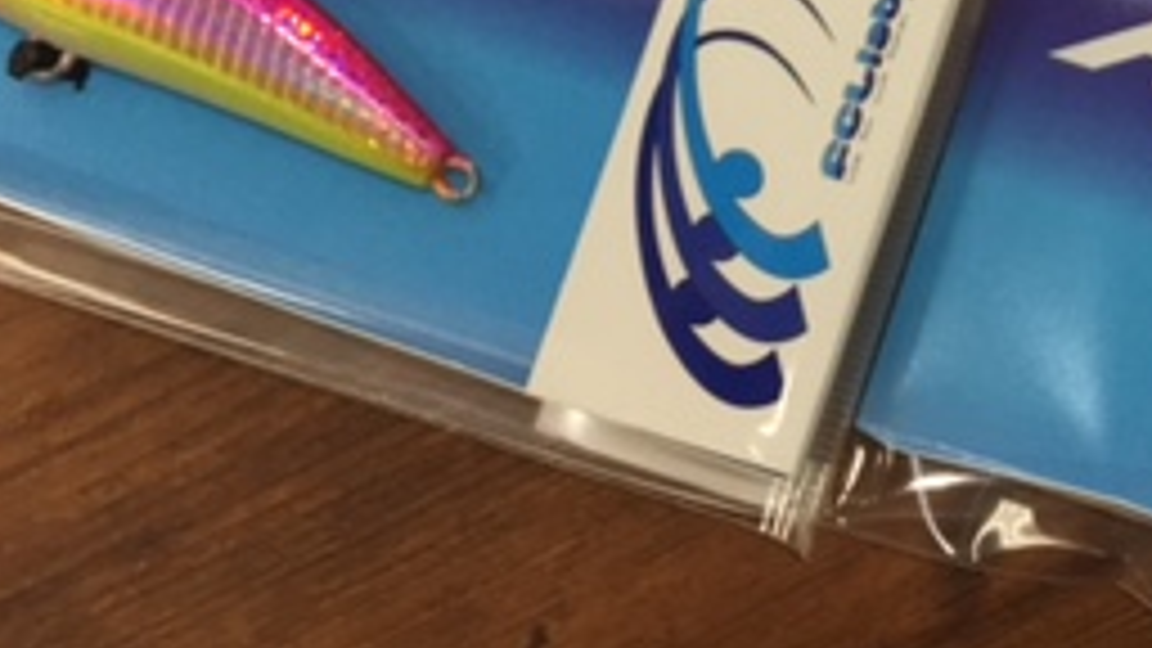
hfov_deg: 25.2
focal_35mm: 79
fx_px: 2413
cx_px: 1220
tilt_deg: -84.5
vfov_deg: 14.1
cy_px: -396
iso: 50
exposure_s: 1/120
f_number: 2.2
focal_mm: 4.15
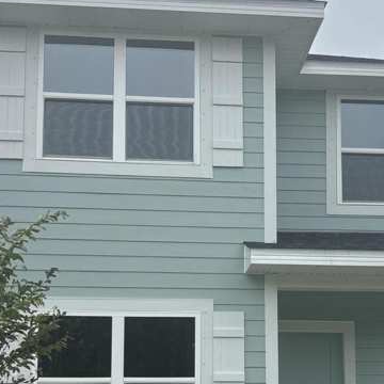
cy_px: 321
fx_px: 853
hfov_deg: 25.3
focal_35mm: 68
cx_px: 247
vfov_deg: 24.8
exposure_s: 1/4608
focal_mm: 5.96
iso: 50
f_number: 1.6
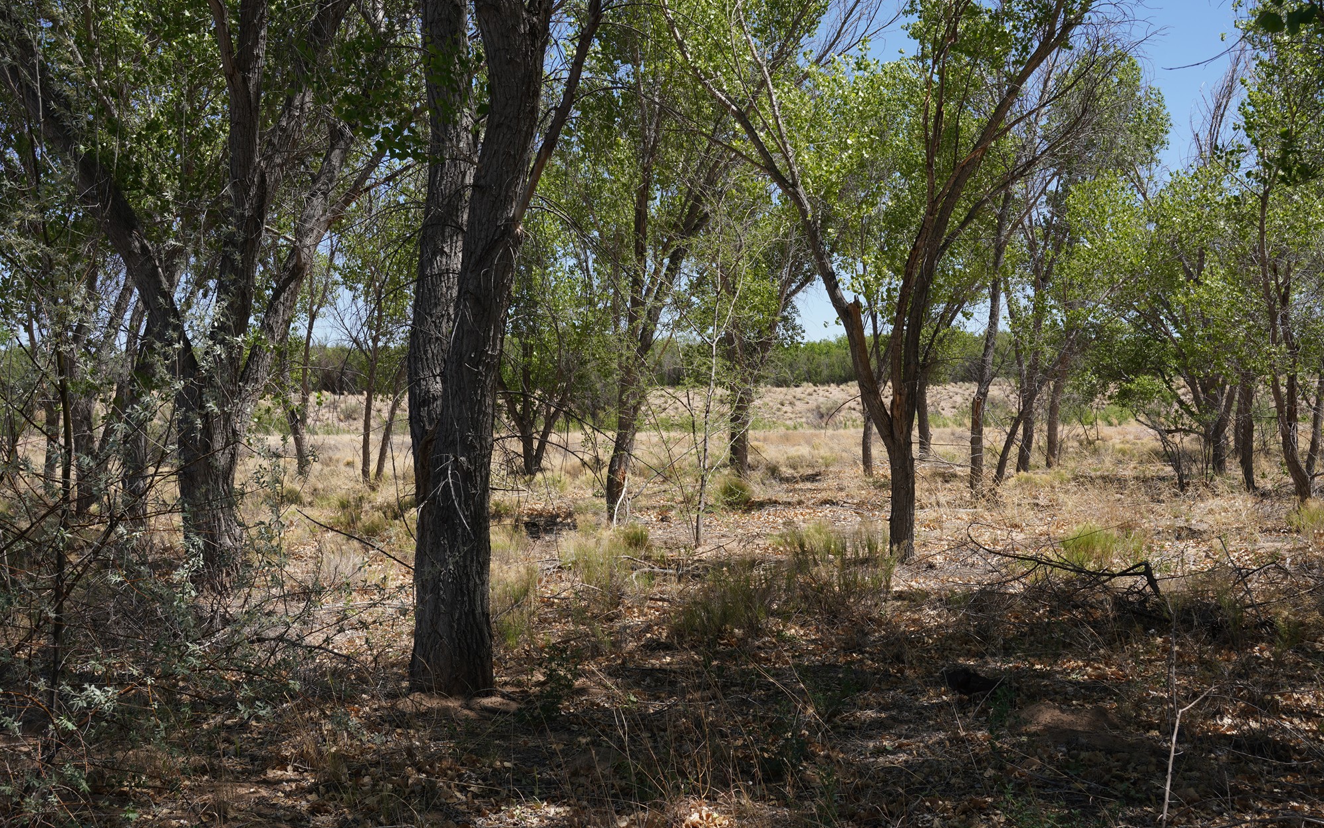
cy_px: 408
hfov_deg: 46.2
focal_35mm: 43
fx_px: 1552
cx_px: 664
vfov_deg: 29.9
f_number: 13
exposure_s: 1/100
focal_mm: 42
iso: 100
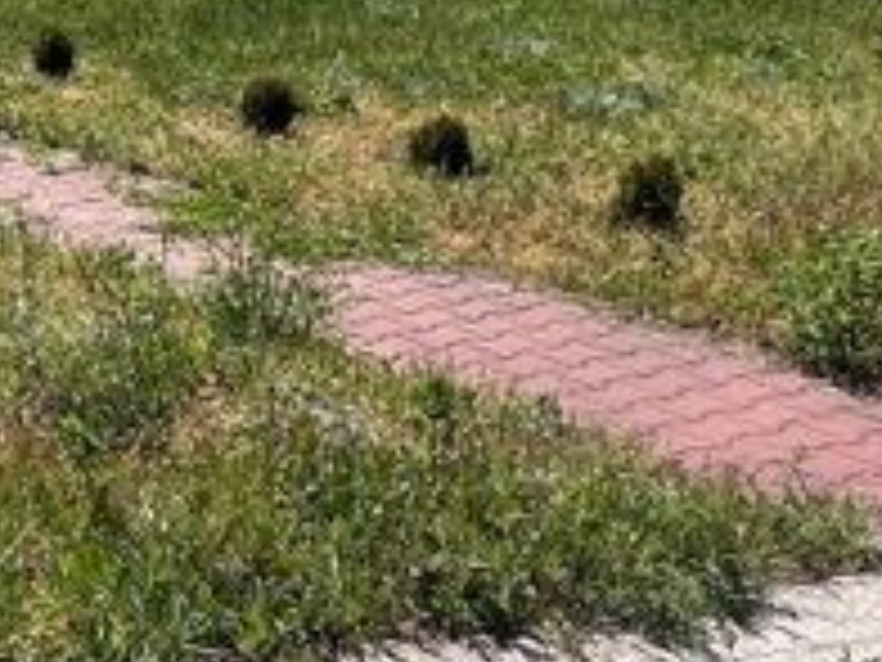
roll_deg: -2.1
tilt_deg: -13.6
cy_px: 90
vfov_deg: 26.8
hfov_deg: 30.9
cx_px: -158
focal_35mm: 53
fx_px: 1350
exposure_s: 1/1074
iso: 32
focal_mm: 1.57
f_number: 1.8
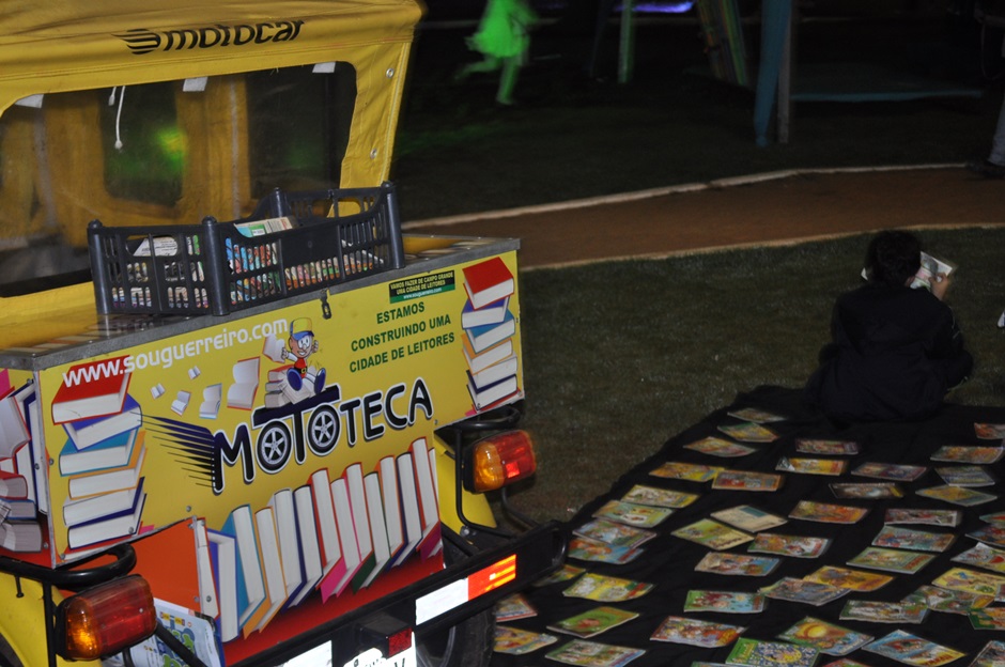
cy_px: 334
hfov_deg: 29.9
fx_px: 1882
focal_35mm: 68
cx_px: 502
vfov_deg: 20.1
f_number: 5.3
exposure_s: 1/60
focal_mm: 45
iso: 640
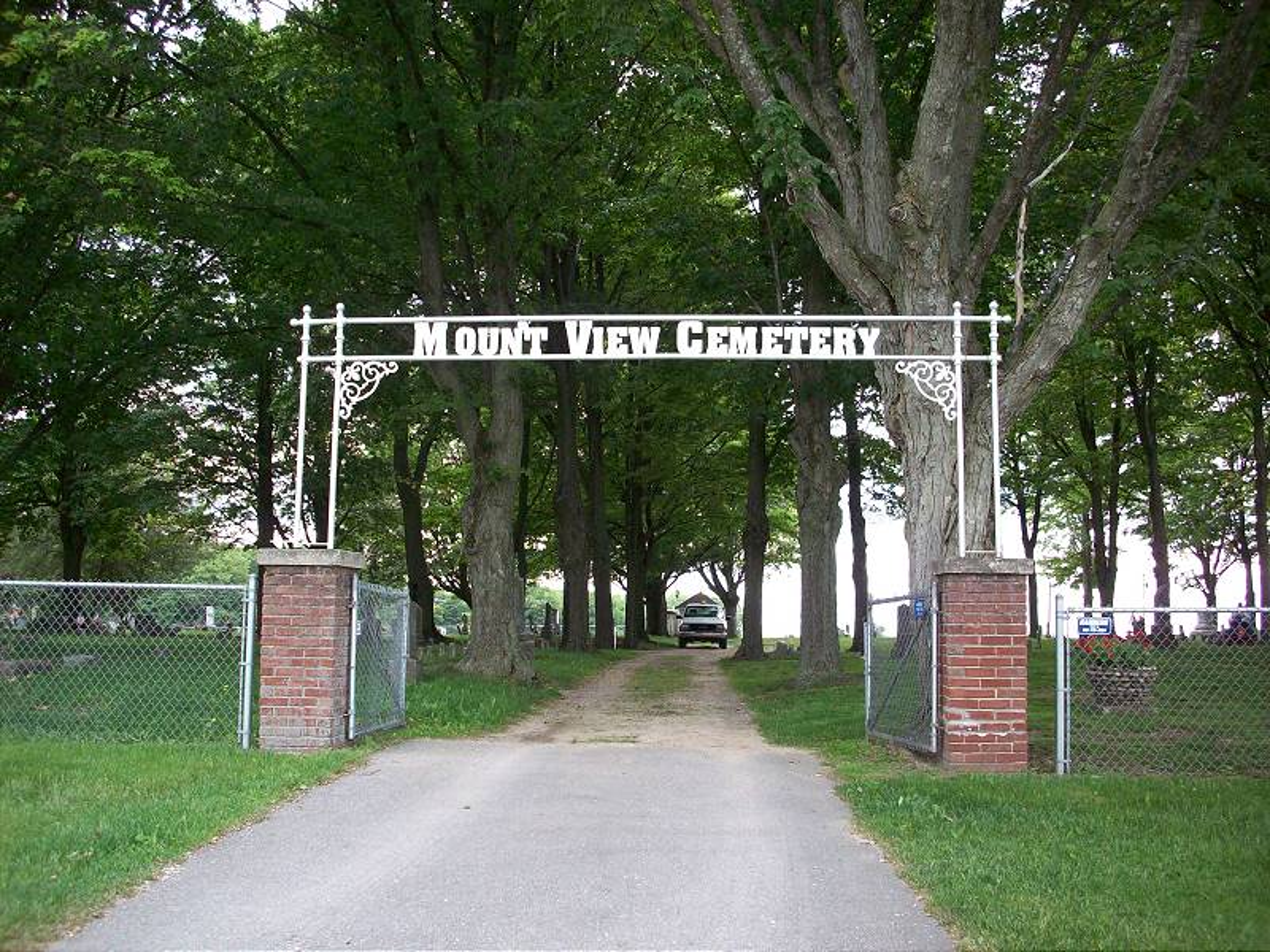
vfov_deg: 38.7
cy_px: 476
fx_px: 1357
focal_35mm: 37
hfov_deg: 50.1
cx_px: 635
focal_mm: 6.2
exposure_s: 1/164
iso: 80
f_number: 2.8
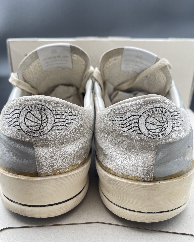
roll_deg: +0.0
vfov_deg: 62.2
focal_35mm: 28
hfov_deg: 51.5
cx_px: 95
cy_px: 128
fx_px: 201
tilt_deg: -26.2
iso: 64
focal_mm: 5.1
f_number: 1.6
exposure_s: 1/121
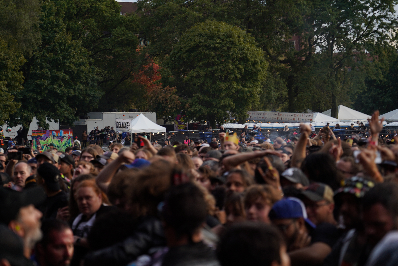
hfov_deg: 19.3
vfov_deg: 12.9
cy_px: 142
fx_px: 1172
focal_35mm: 106
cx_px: 198
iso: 100
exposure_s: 1/125
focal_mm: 99
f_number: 4.5
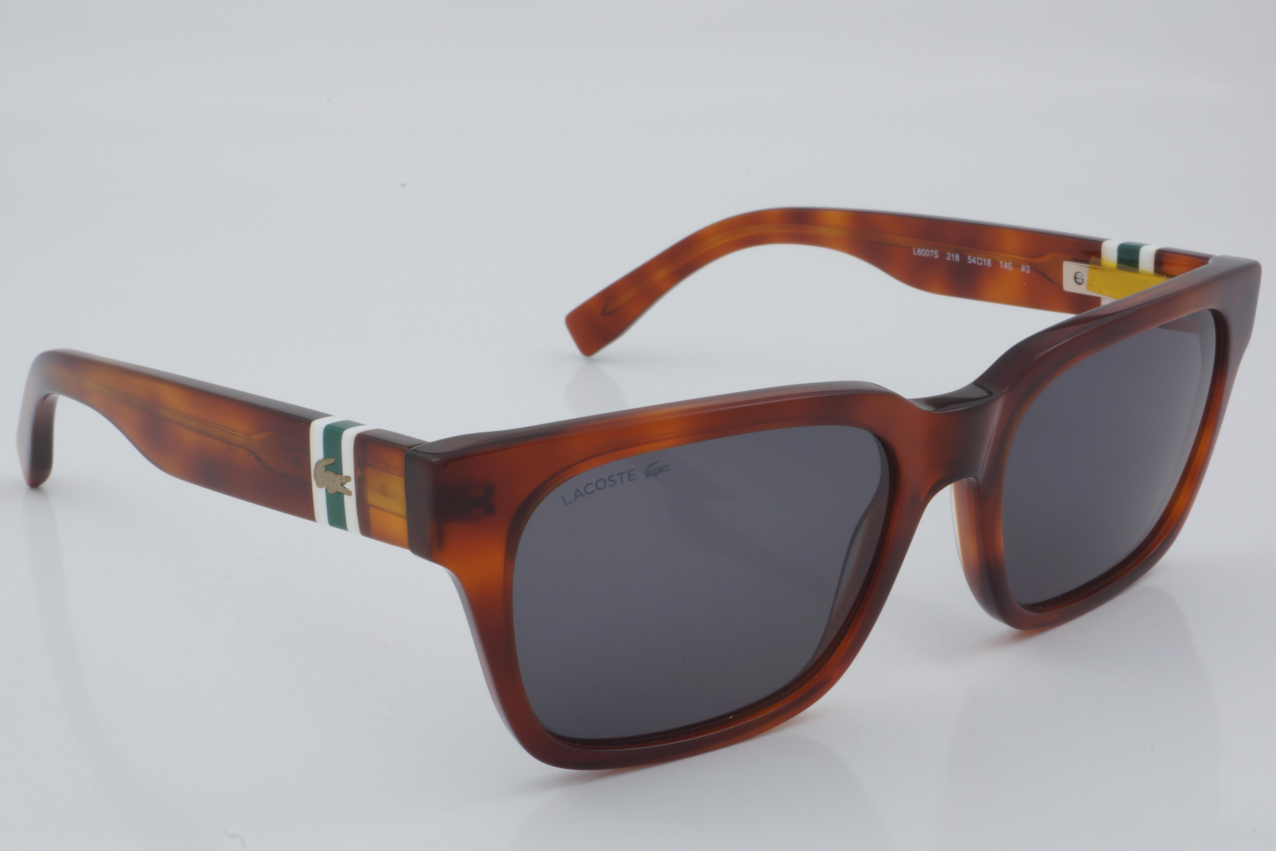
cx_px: 638
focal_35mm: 68
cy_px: 426
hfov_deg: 29.9
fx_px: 2392
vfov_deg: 20.2
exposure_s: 1/3
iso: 100
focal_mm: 45
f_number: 32
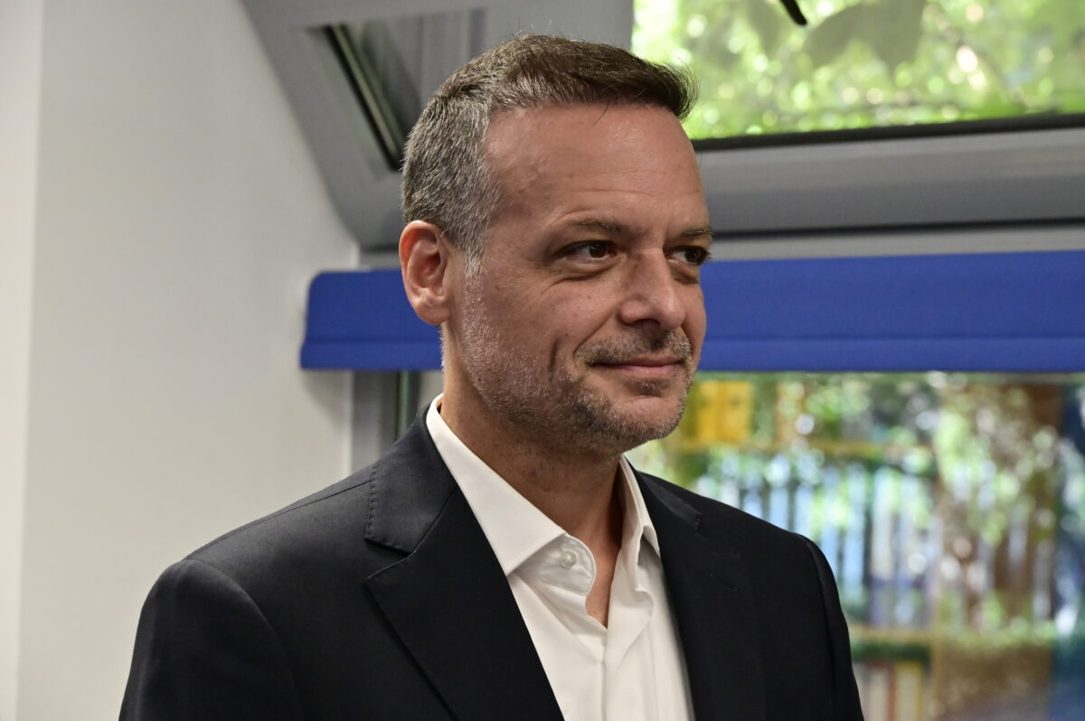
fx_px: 3162
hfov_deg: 19.5
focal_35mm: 105
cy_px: 360
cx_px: 542
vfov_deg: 13.0
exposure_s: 1/320
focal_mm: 105
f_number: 9
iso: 6400
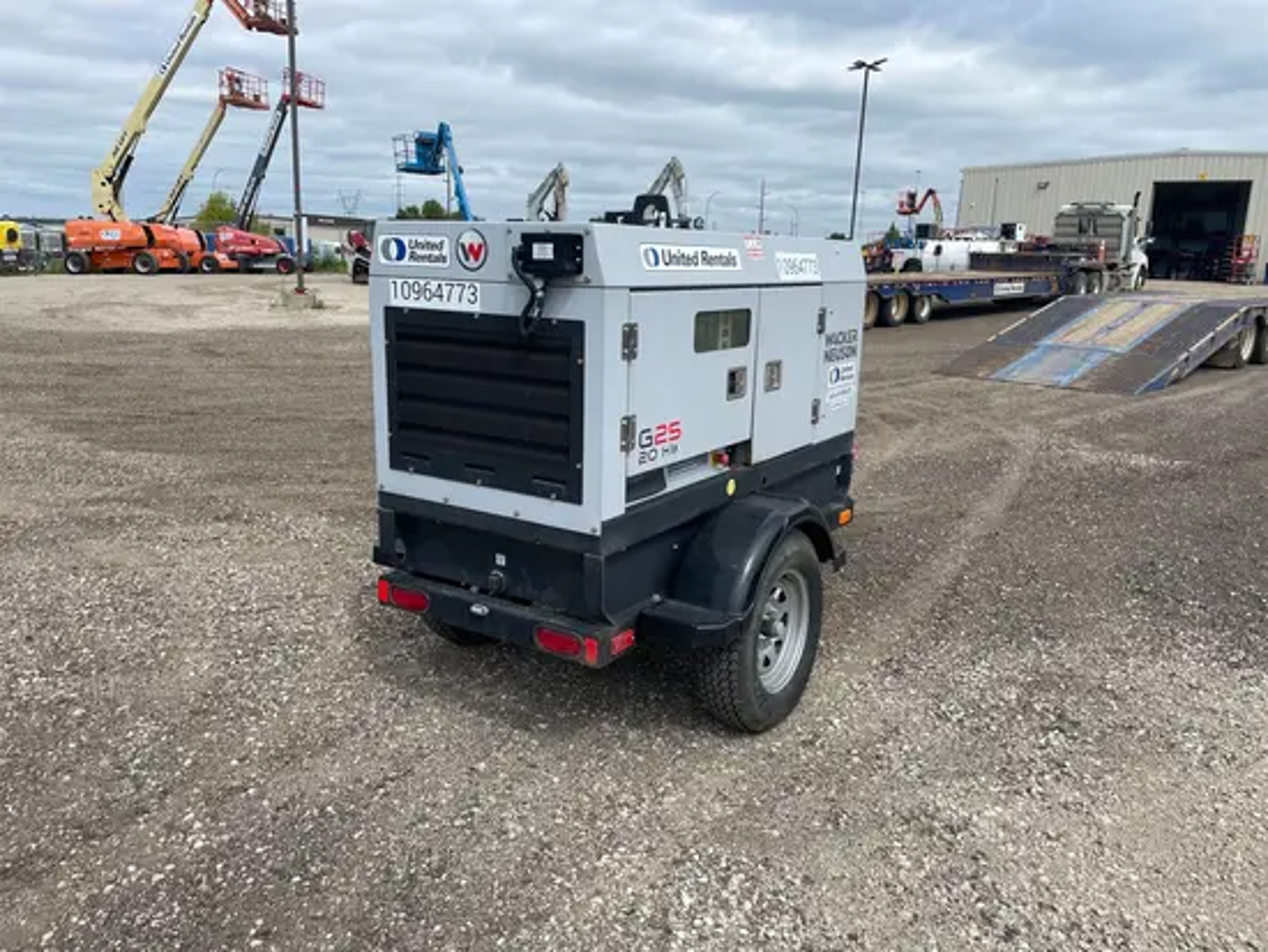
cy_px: 476
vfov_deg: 53.1
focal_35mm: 26
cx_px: 634
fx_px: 953
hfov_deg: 67.3
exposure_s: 1/4000
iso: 32
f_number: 1.6
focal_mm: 4.2
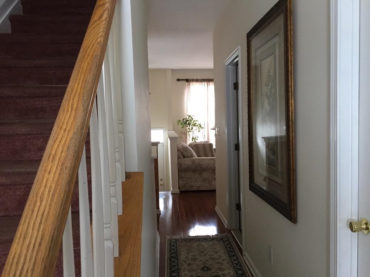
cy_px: 138
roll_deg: +1.2
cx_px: 185
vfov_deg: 48.2
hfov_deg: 61.7
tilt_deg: -3.4
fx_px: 310
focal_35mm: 29
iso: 160
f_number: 2.2
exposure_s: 1/30
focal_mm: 4.15
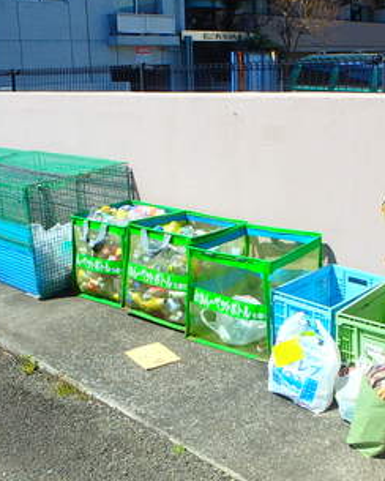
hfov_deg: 34.9
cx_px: 210
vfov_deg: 42.9
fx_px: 612
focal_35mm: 43
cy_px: 229
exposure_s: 1/400
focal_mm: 3.7
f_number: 6
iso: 125
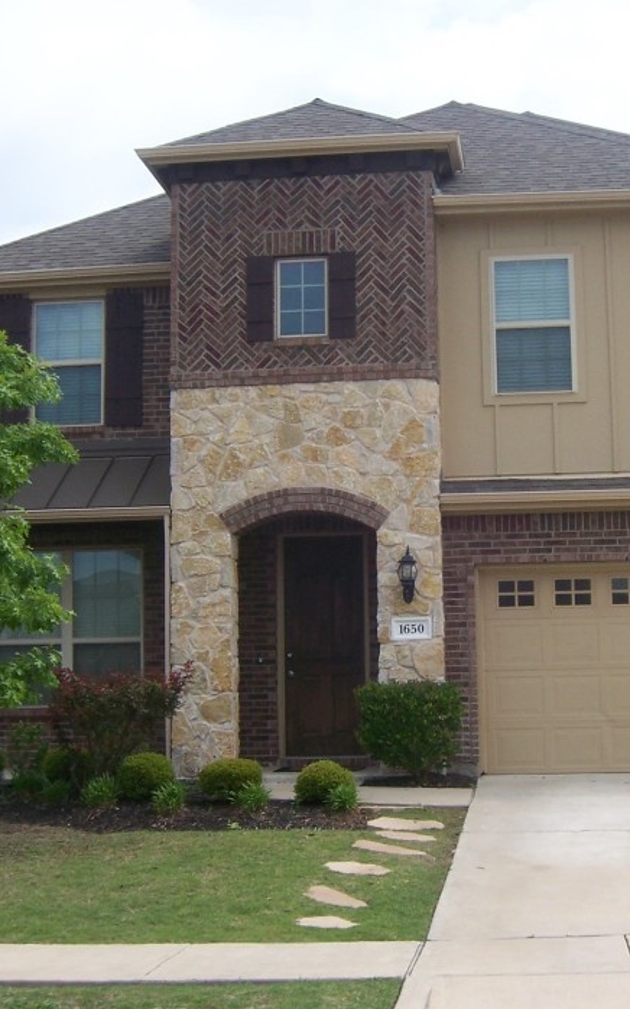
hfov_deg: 23.1
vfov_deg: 36.3
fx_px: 1539
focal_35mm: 56
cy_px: 535
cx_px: 399
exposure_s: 1/400
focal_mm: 6.2
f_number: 4.5
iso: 80
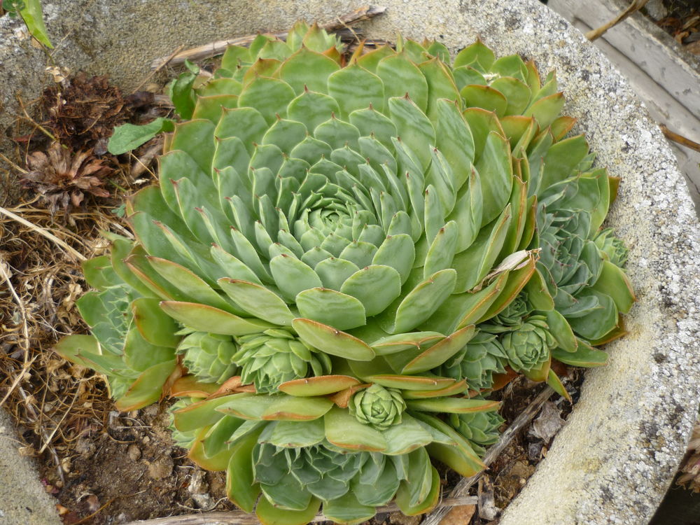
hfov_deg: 55.4
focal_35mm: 33
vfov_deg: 42.9
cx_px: 350
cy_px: 262
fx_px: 667
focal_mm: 5.5
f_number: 2.8
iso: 100
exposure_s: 1/200
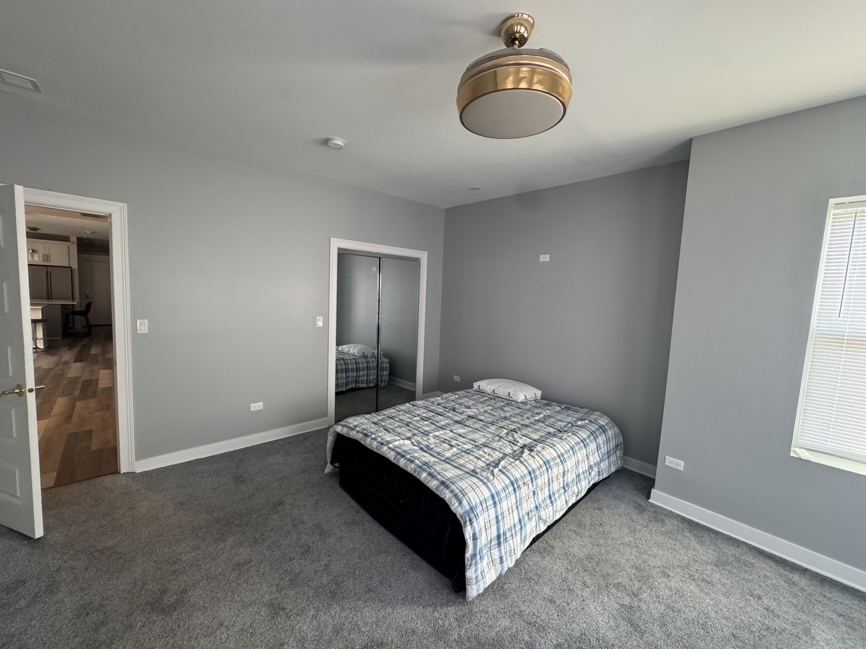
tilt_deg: -5.7
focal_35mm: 14
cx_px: 433
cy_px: 324
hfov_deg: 102.1
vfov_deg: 85.7
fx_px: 350
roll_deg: -2.0
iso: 320
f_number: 2.2
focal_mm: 2.22
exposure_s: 1/88
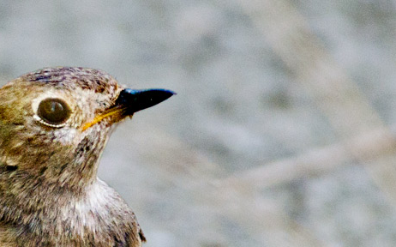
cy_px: 316
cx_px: 125
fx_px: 12003
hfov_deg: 1.9
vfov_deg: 1.2
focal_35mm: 1113
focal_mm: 420
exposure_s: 1/1000
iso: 1000
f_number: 5.6
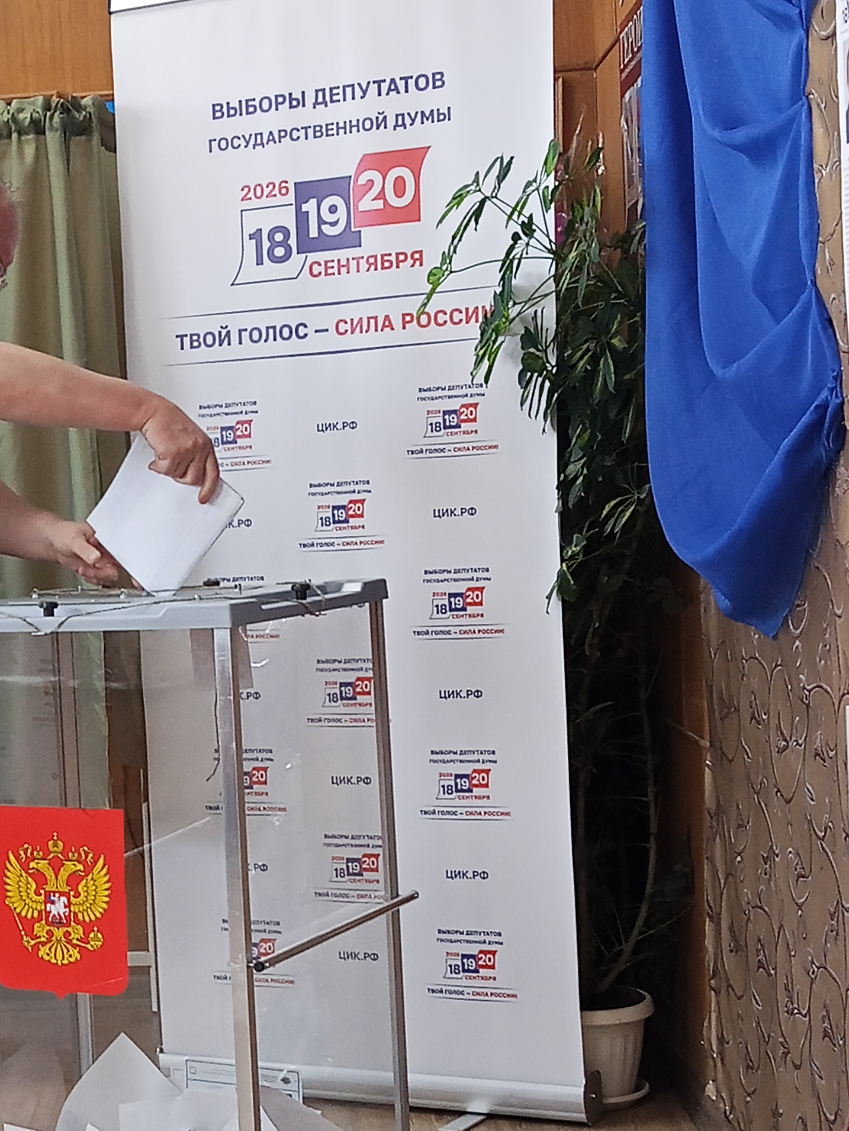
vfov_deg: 25.9
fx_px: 2452
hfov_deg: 19.3
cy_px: 691
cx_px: 84
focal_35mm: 75
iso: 200
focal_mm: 3.98
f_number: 1.8
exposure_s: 1/50
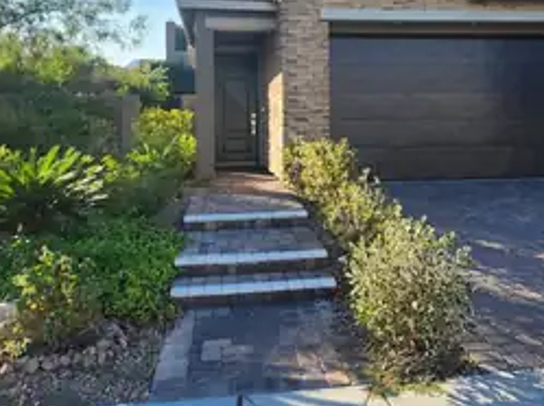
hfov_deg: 49.9
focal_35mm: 37
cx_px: 323
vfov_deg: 37.5
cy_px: 96
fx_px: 581
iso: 25
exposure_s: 1/682
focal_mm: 5.54
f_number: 1.8
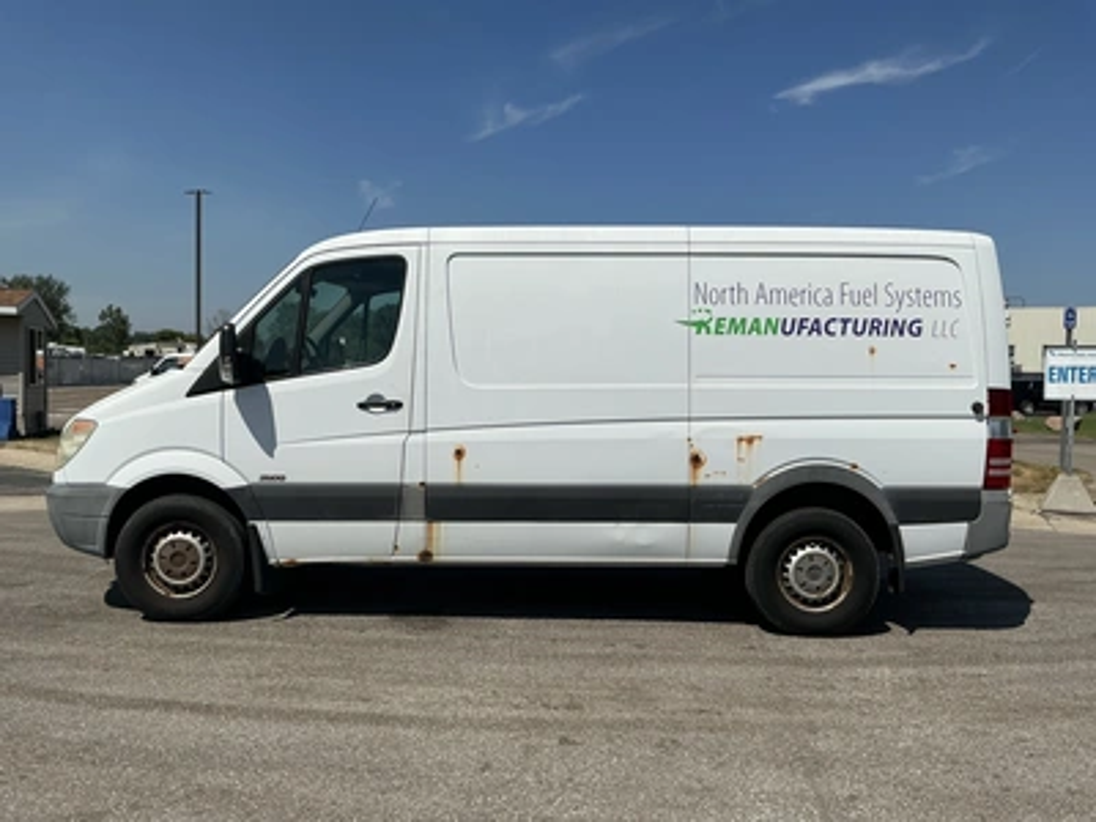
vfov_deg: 49.7
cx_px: 548
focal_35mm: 28
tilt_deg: +0.3
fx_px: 887
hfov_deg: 63.4
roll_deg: -1.9
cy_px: 411
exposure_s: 1/4785
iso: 25
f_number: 1.8
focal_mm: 3
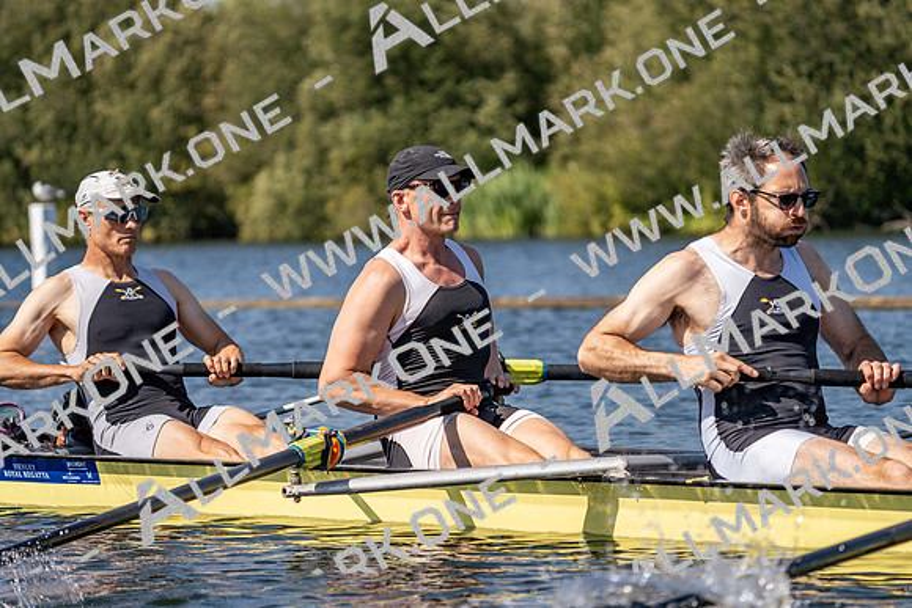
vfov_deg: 6.9
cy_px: 304
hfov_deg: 10.3
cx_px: 456
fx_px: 5068
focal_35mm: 200
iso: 200
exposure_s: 1/2000
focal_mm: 200
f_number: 5.6
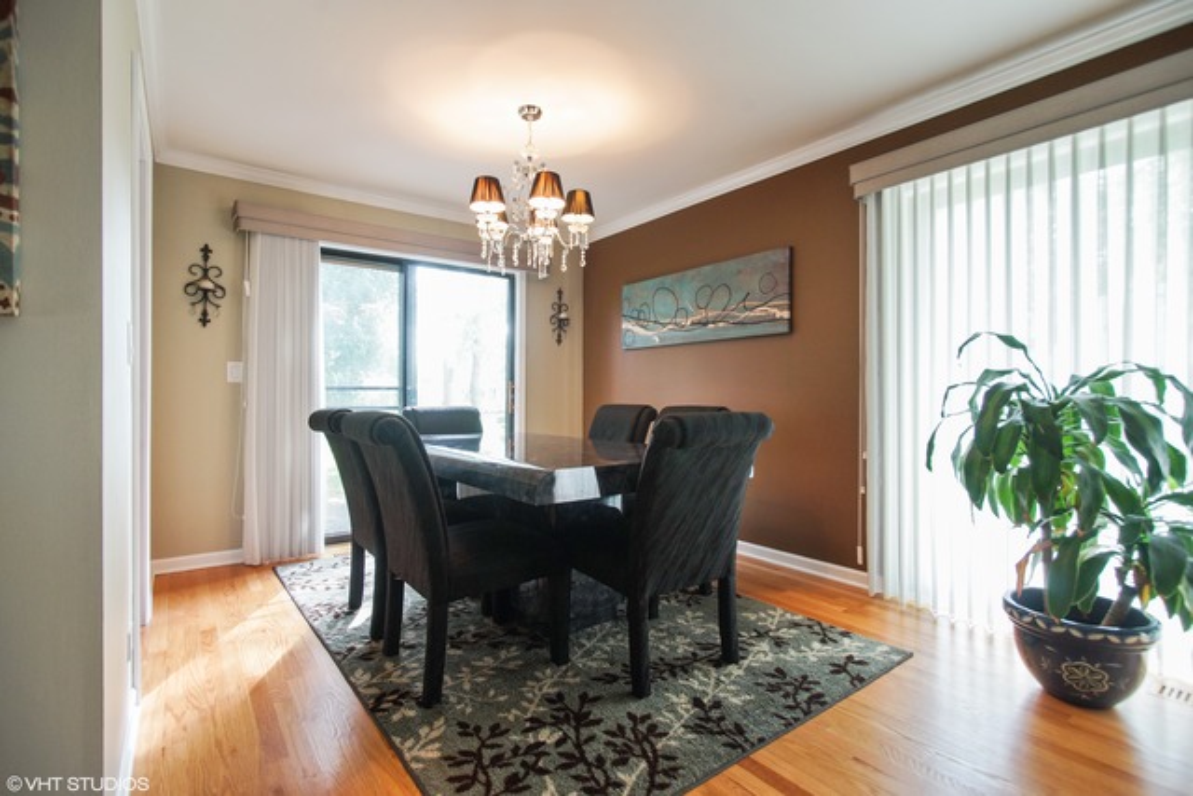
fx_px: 563
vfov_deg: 70.5
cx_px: 596
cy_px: 398
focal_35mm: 17
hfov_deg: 93.3
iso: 500
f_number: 8
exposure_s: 1/15
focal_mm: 17
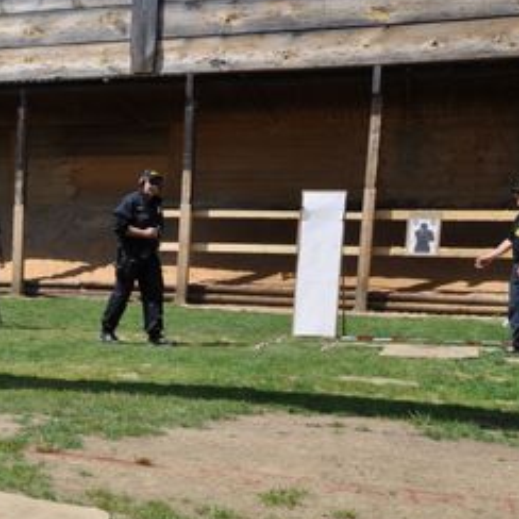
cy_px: 418
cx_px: -121
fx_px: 1189
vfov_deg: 24.2
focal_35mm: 70
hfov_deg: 22.5
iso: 250
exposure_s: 1/250
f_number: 14
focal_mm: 21
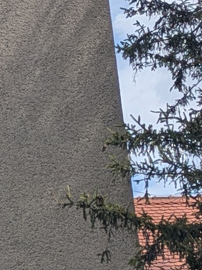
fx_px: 1316
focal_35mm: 169
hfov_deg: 8.5
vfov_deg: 11.7
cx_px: -140
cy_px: 130
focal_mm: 5.43
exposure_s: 1/2538
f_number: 1.89
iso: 49
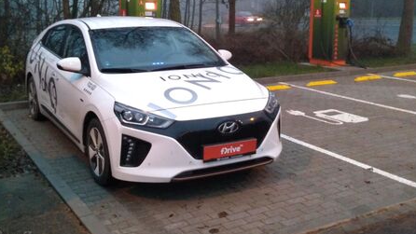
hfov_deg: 59.5
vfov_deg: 35.2
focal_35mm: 33
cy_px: 72
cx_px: 209
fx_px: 364
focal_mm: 3.46
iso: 641
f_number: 2.2
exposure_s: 1/20
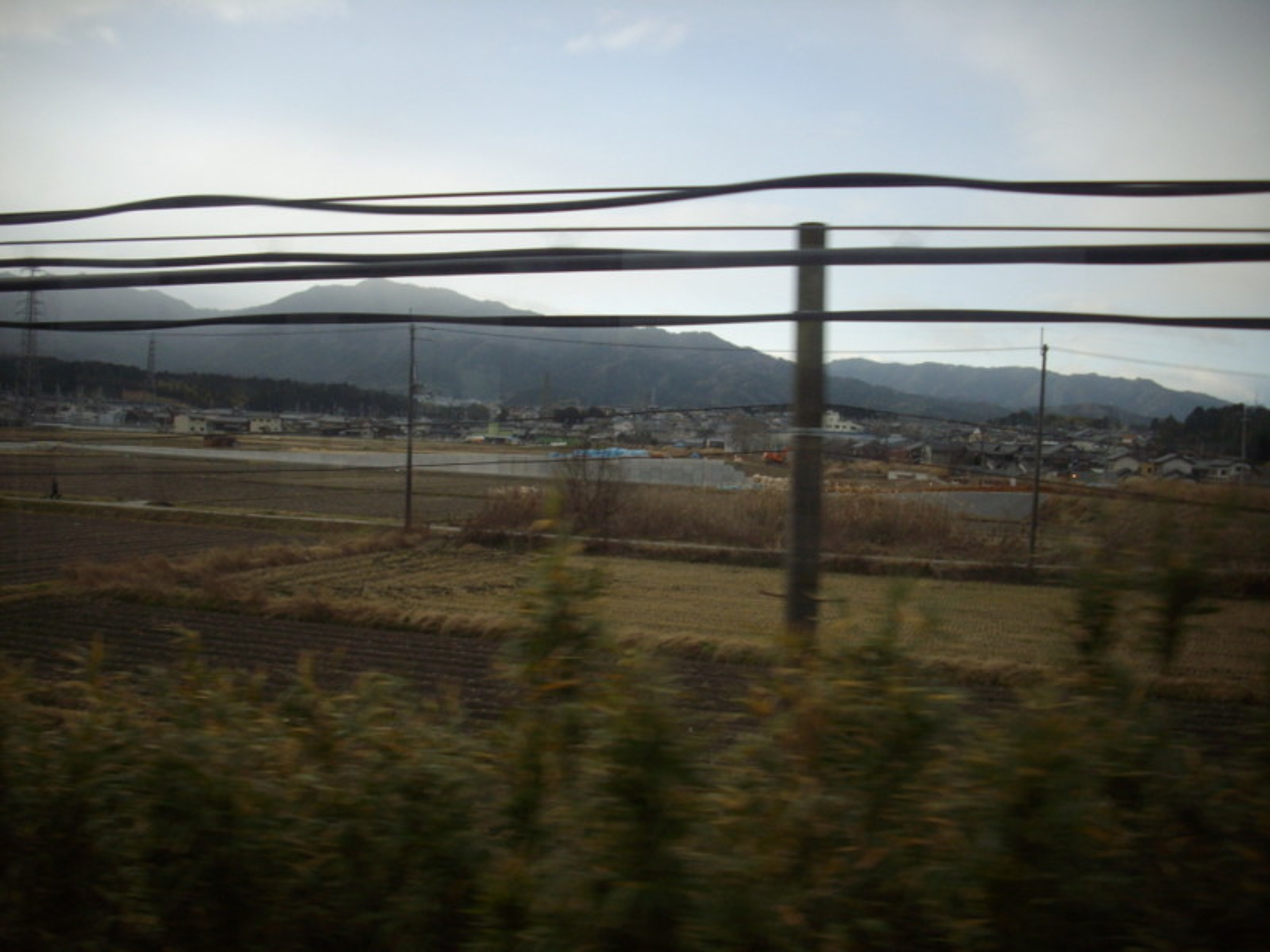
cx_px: 635
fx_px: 1357
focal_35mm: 37
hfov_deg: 50.1
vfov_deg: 38.7
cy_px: 476
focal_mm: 6.2
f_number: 2.8
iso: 80
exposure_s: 1/500
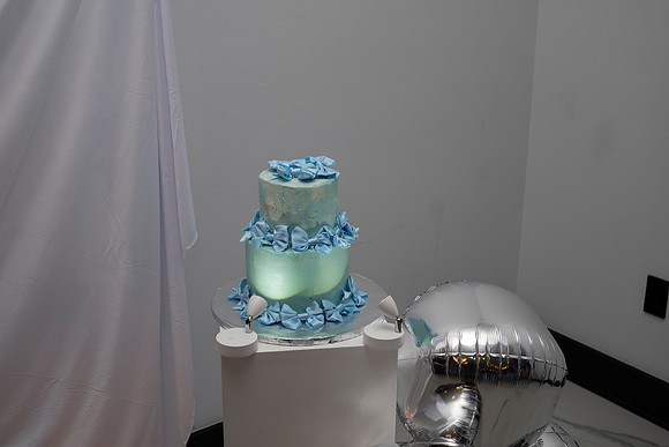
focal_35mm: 50
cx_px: 334
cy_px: 224
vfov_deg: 27.0
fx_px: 929
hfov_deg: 39.6
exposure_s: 1/160
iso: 800
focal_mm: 48
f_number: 5.2
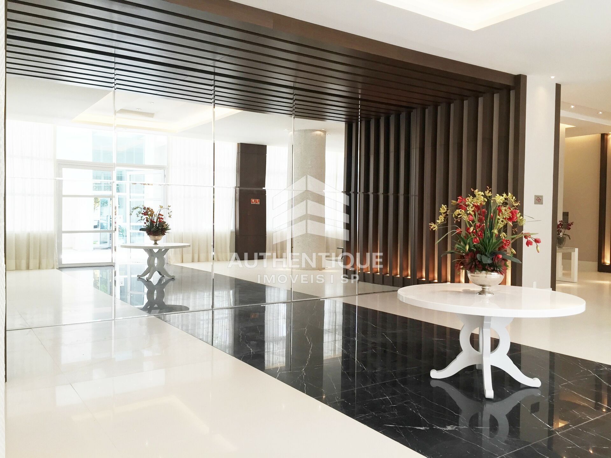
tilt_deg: -1.2
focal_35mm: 29
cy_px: 229
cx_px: 306
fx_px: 512
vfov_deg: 48.2
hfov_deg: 61.7
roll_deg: -1.9
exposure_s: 1/120
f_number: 2.2
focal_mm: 4.15
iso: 40
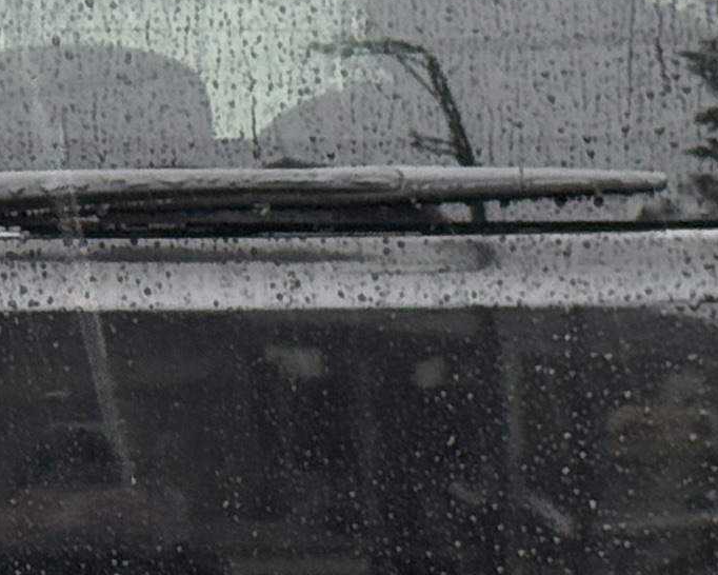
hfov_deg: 7.0
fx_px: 5888
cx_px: 46
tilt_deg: -5.2
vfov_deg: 5.6
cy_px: 567
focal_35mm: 277
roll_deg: +1.7
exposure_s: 1/92
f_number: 1.78
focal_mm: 6.76
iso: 160
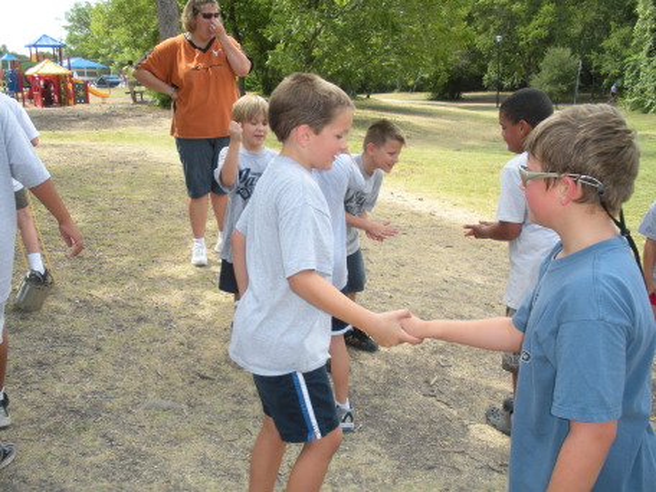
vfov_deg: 39.7
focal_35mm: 36
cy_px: 246
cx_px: 328
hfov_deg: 51.4
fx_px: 682
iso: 88
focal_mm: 6.3
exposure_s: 1/232
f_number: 3.5
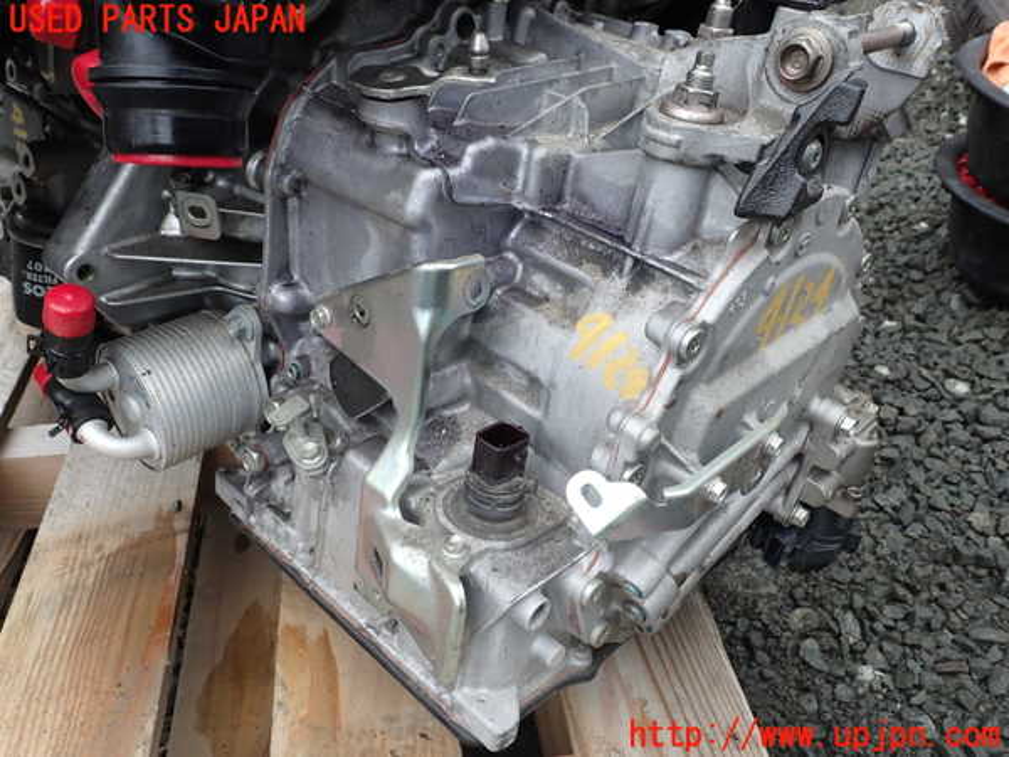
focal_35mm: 30
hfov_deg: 60.0
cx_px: 504
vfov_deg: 46.8
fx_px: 874
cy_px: 378
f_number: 3.2
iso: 100
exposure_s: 1/160
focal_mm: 5.4
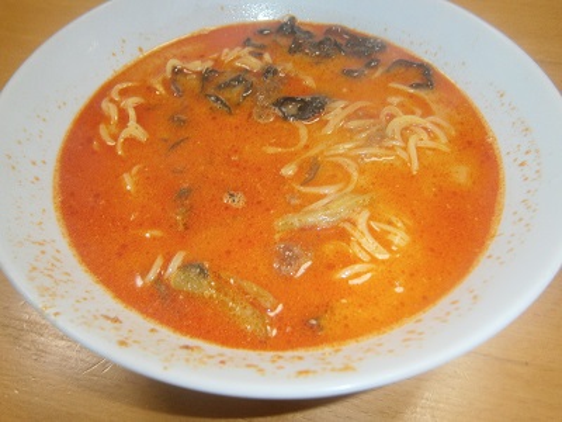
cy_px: 211
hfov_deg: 67.3
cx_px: 281
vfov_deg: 53.1
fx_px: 422
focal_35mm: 26
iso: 125
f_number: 2.8
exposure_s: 1/30
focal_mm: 4.7
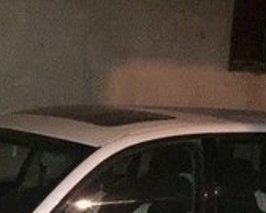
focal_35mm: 111
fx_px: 875
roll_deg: -2.7
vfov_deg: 12.8
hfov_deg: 17.0
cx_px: 19
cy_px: 362
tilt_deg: -14.3
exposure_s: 1/17
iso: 1000
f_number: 2.2
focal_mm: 4.15
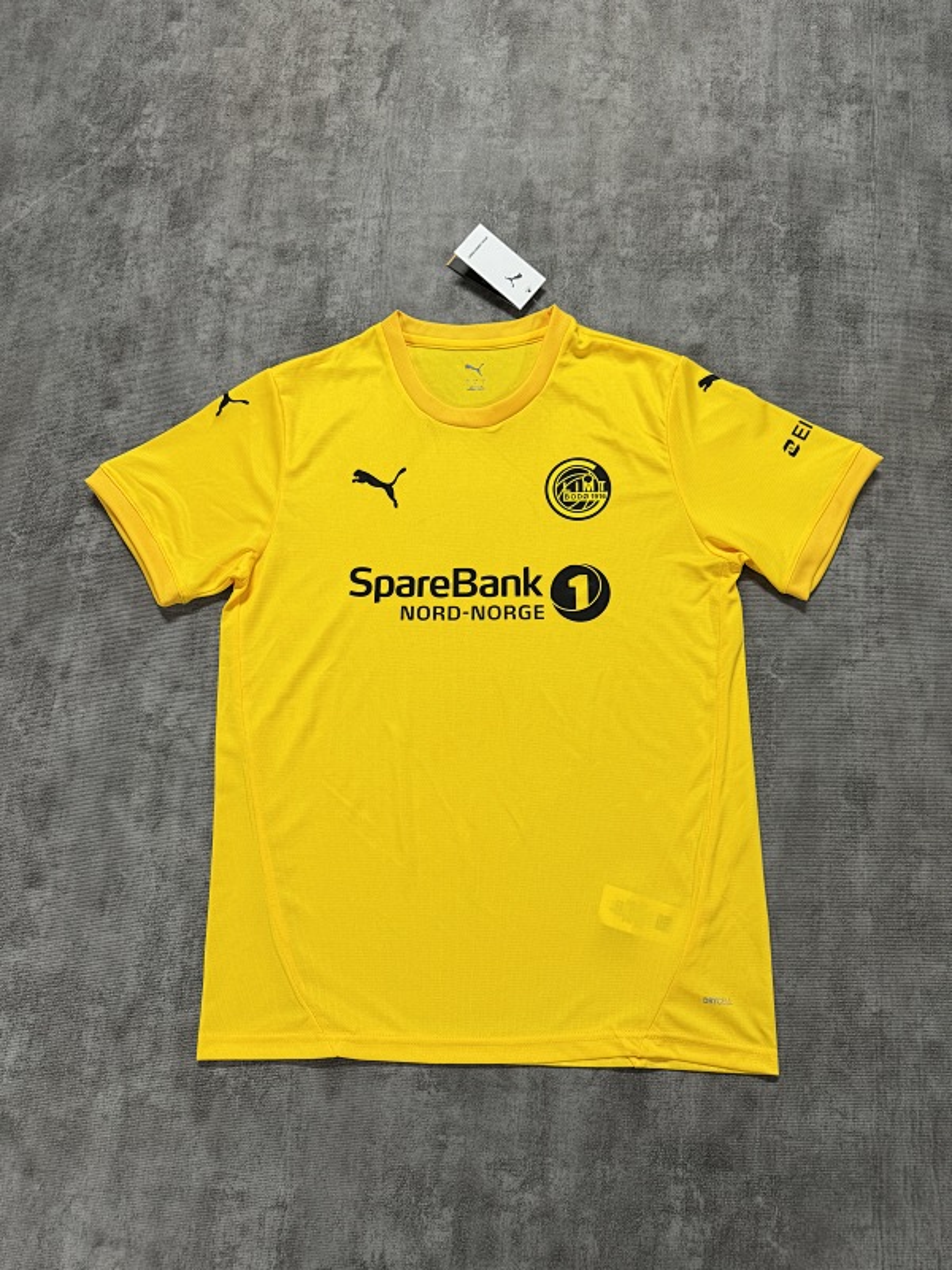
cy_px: 635
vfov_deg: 71.6
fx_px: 880
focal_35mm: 24
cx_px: 476
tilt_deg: -77.3
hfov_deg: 56.8
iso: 125
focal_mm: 6.76
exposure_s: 1/50
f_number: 1.78
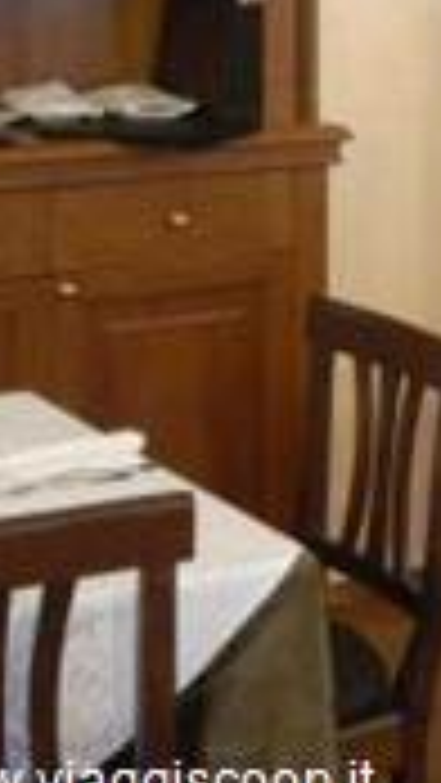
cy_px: 4
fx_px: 2181
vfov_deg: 19.8
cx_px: 428
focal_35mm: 105
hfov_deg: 11.4
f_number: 3.6
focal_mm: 6.3
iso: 400
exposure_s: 1/10.2
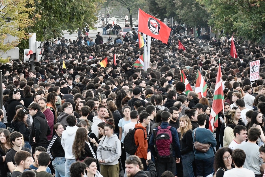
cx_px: 132
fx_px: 1435
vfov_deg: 7.0
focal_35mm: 195
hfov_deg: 10.5
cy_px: 88
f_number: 8
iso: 7200
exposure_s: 1/200
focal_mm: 130
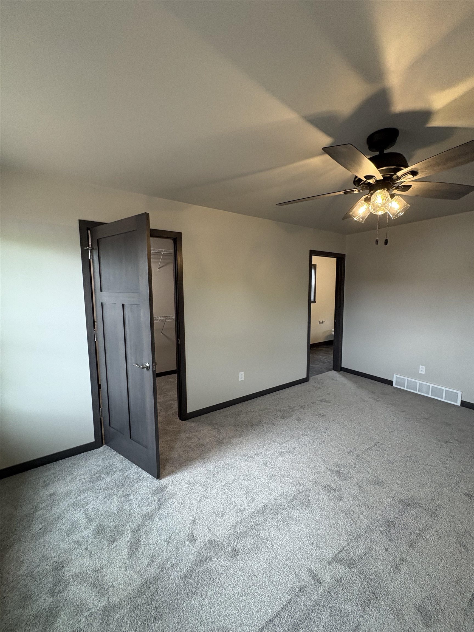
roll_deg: +2.1
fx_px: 256
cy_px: 316
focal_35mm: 14
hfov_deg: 85.7
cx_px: 237
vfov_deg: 102.1
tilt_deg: -2.4
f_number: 2.2
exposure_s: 1/60
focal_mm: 2.22
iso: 200
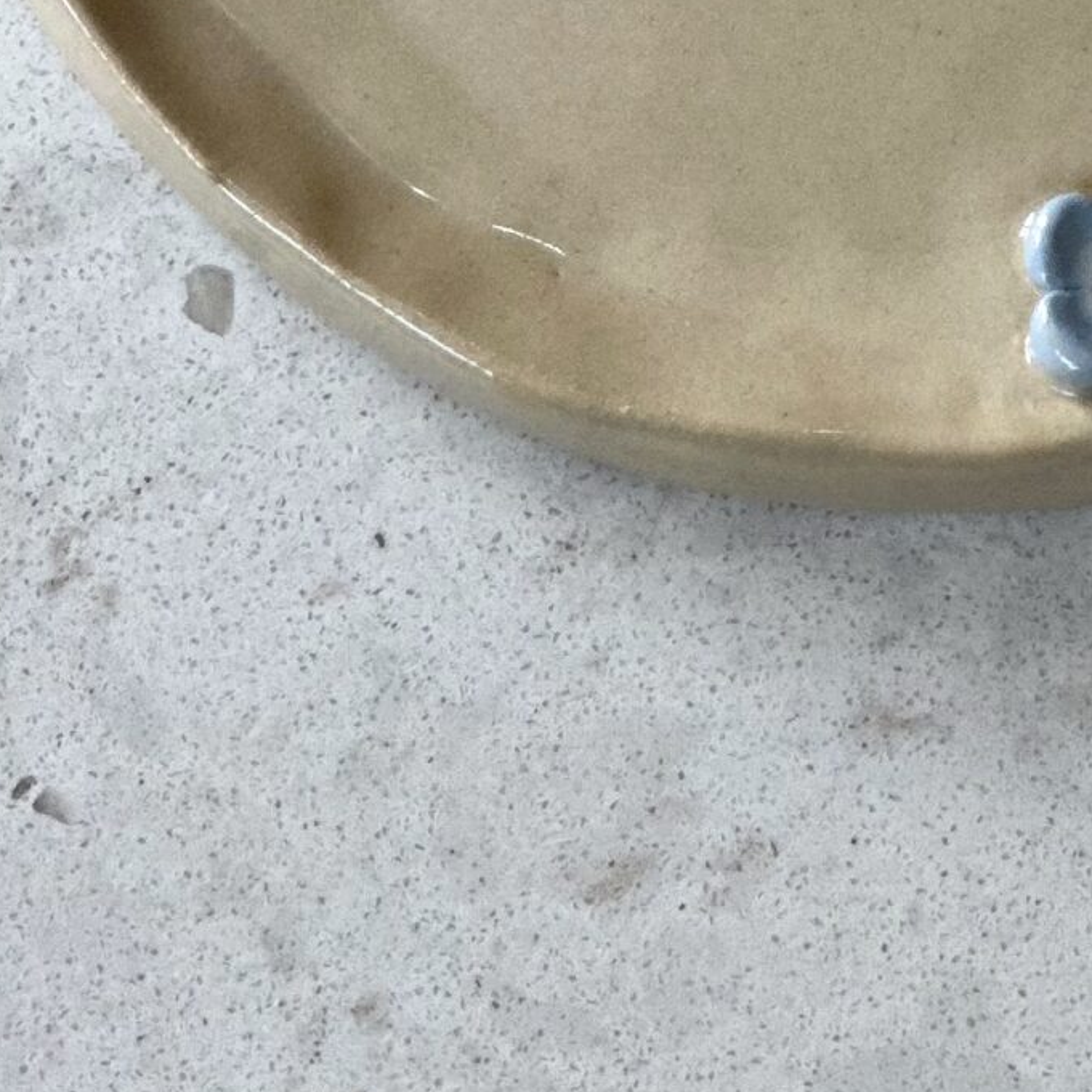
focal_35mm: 256
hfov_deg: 6.8
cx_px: 890
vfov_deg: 6.8
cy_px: -479
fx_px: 9137
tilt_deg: -78.4
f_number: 2.8
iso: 80
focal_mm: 9
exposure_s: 1/121
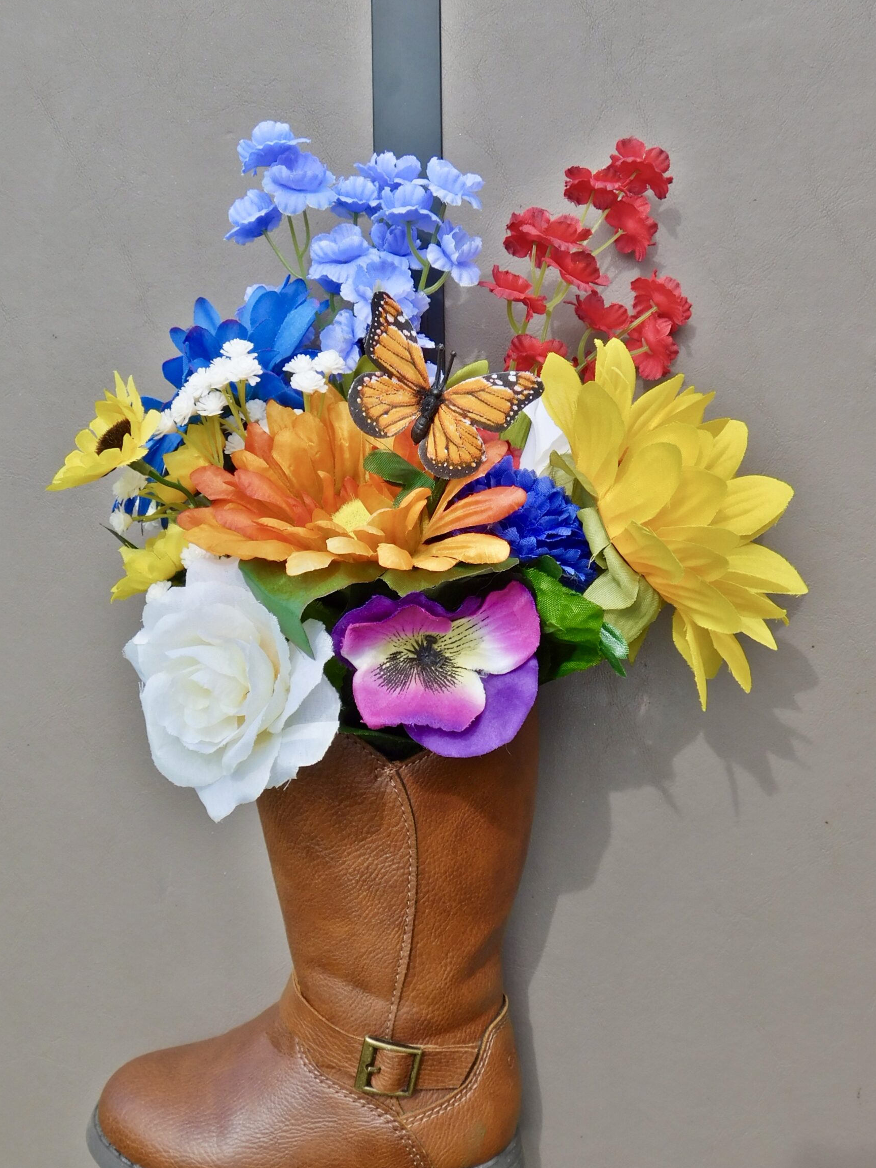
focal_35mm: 40
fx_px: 1350
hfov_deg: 35.9
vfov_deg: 46.7
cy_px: 638
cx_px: 403
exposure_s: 1/640
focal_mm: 6.3
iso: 125
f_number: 3.5
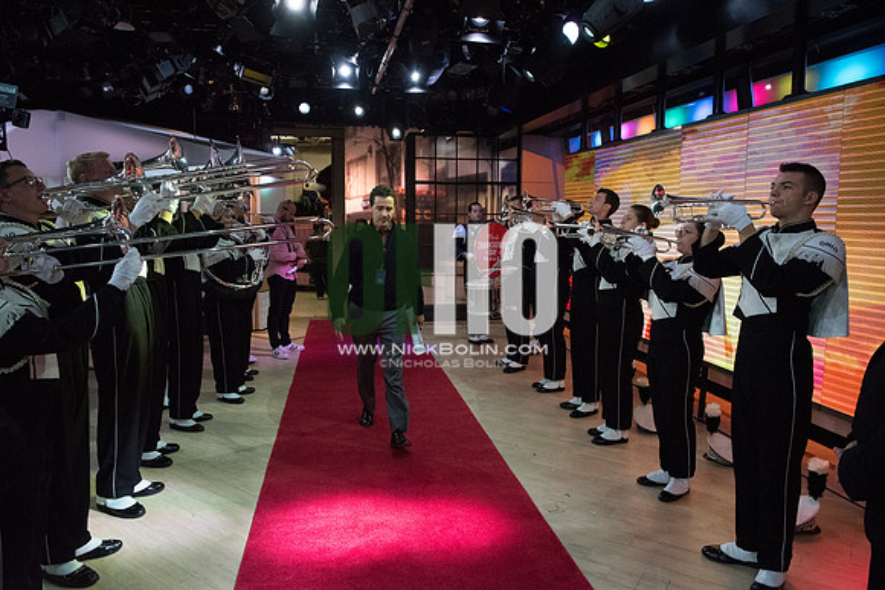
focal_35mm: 24
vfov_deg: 53.2
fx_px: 590
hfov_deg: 73.7
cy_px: 295
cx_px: 442
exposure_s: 1/1250
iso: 12800
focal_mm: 24
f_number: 5.6
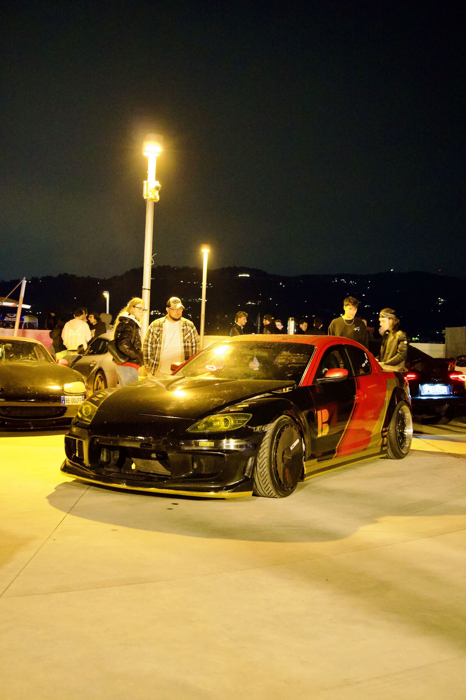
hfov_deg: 33.0
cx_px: 233
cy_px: 350
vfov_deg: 47.9
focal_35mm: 40
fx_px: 786
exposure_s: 1/20
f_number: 4.5
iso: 6400
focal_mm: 27
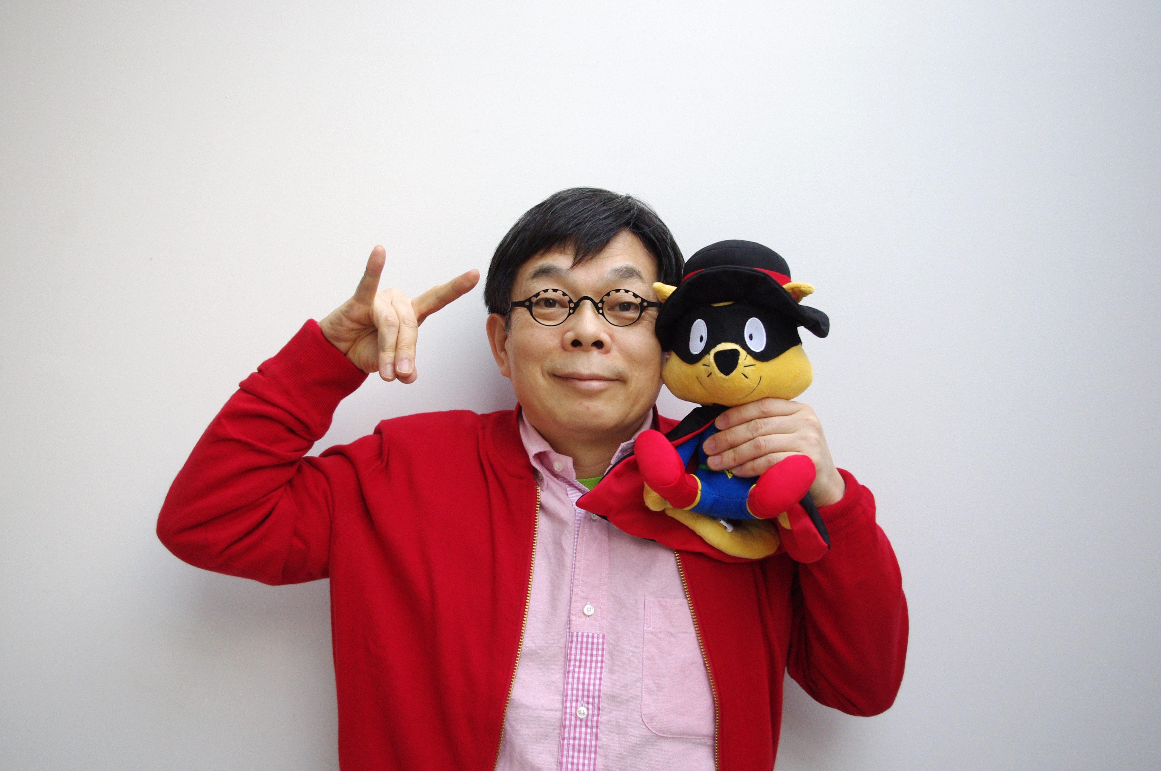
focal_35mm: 42
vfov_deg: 31.8
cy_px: 386
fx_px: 1353
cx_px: 580
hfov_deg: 46.4
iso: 800
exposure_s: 1/125
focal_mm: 28.13
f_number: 4
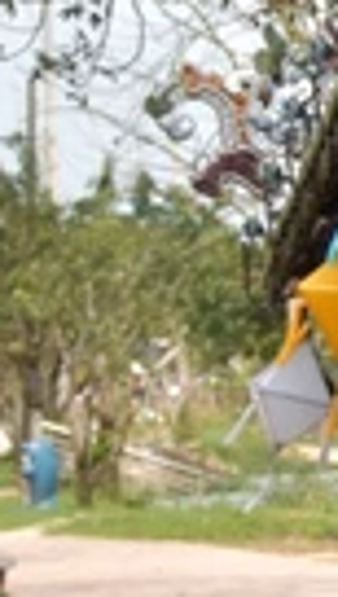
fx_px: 4944
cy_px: -244
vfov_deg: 6.8
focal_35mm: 312
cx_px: 1181
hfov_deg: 3.8
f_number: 2.8
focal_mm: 27
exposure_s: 1/2000
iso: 100
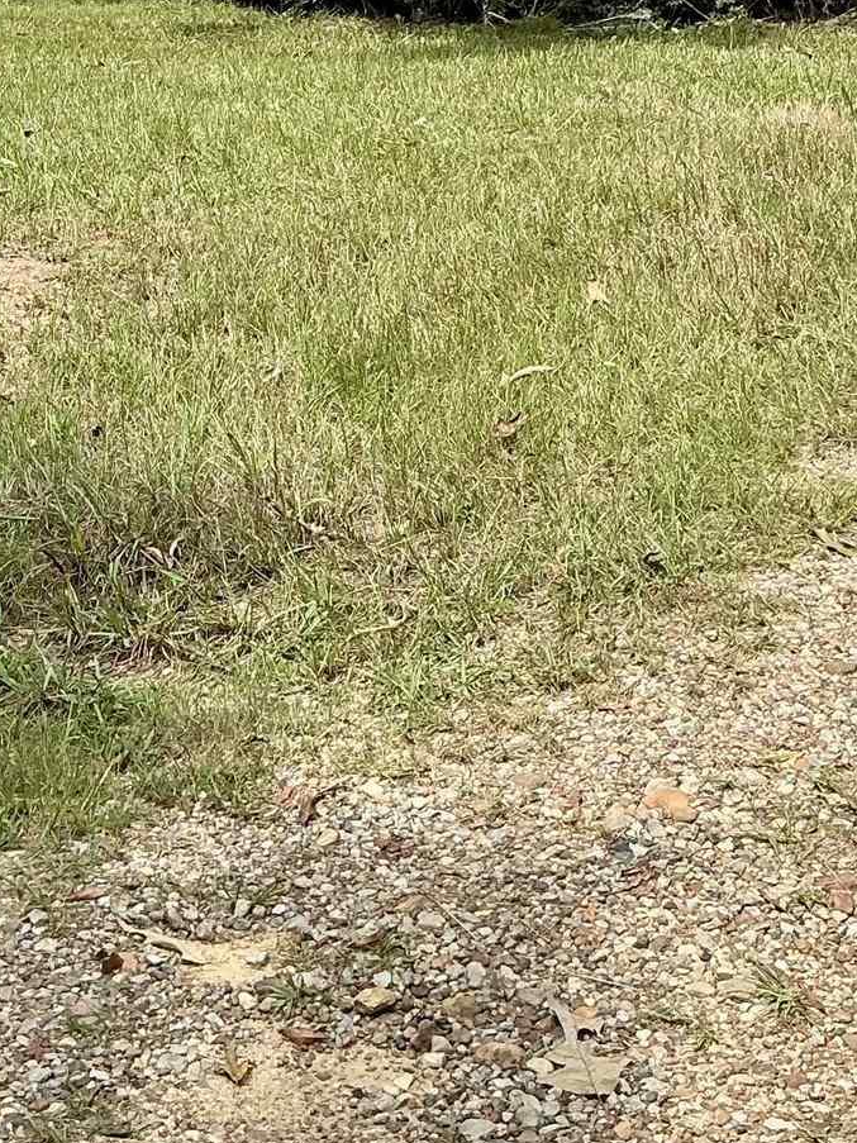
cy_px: -24
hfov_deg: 19.7
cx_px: 151
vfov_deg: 25.0
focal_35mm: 74
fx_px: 2443
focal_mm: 3
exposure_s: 1/635
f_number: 1.8
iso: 25
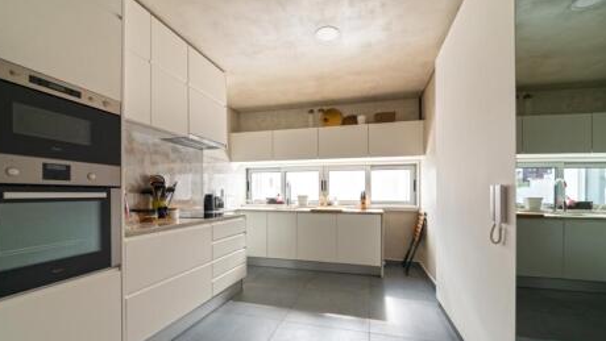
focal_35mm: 13
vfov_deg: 77.7
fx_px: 209
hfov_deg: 110.8
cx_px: 295
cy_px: 202
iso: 320
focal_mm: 12
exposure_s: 1/40
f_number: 9
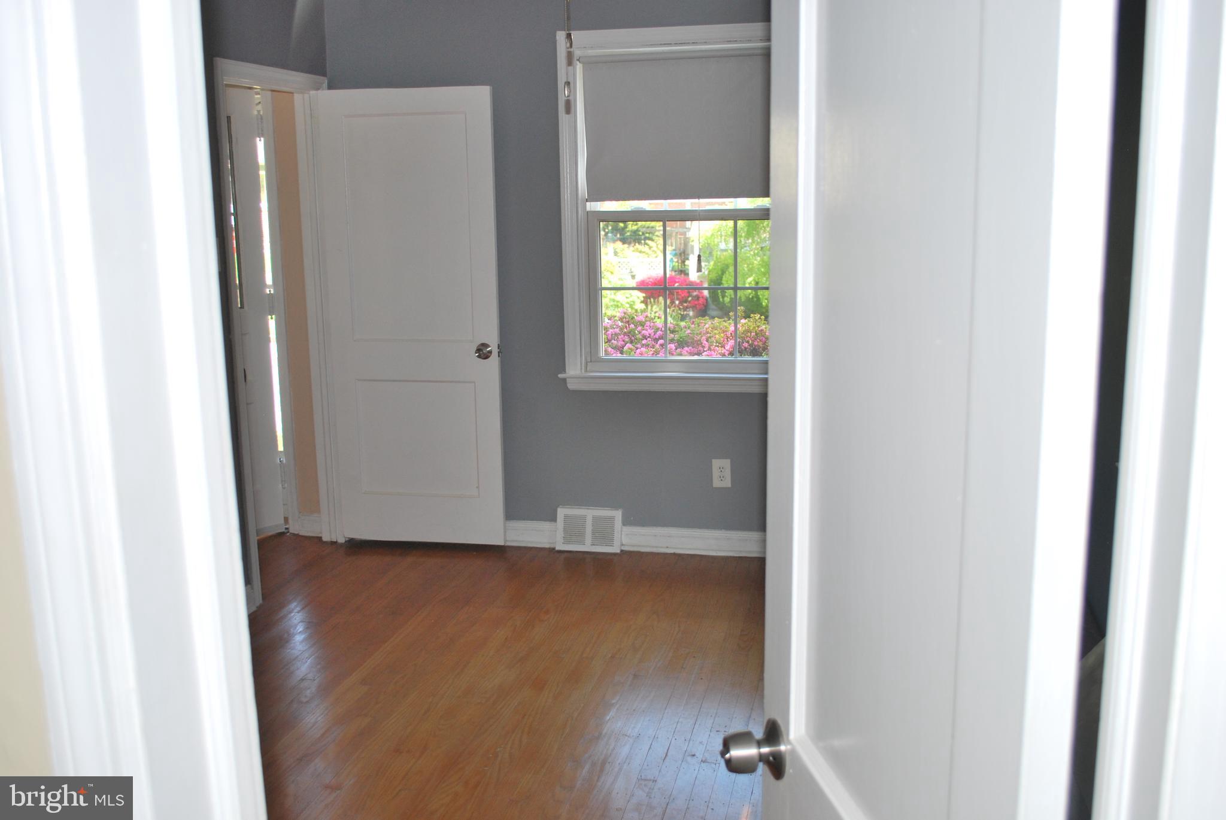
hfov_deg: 57.2
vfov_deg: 40.1
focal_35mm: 33
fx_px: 1125
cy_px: 410
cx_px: 613
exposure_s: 1/60
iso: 200
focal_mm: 22
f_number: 4
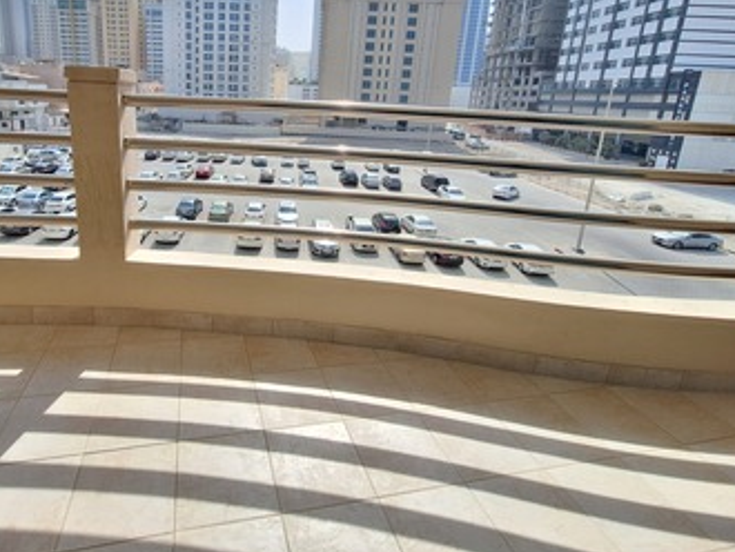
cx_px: 275
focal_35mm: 18
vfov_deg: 69.5
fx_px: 382
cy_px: 181
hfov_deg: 86.0
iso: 40
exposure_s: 1/1143
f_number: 2.2
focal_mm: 1.74
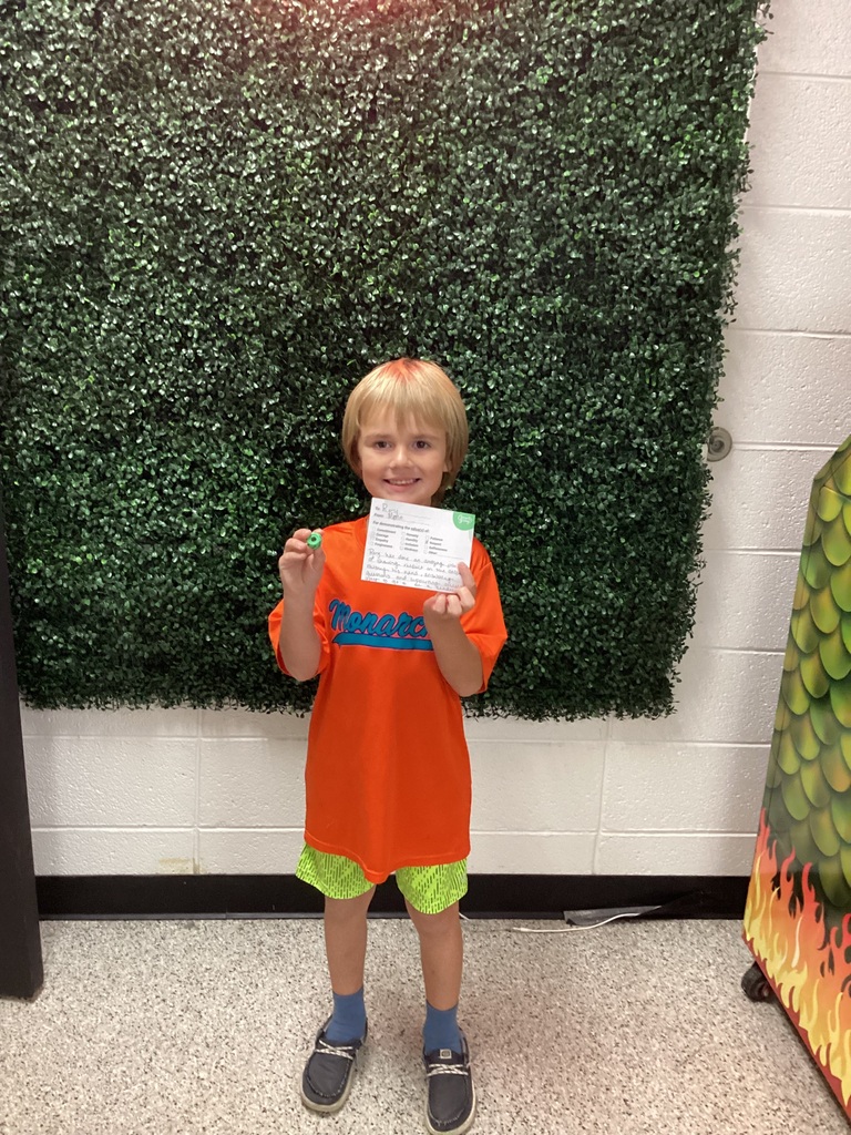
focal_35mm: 31
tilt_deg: -19.6
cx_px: 426
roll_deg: -1.1
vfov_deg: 58.4
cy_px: 568
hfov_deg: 45.4
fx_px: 1016
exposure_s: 1/40
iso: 400
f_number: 2.4
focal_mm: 3.3
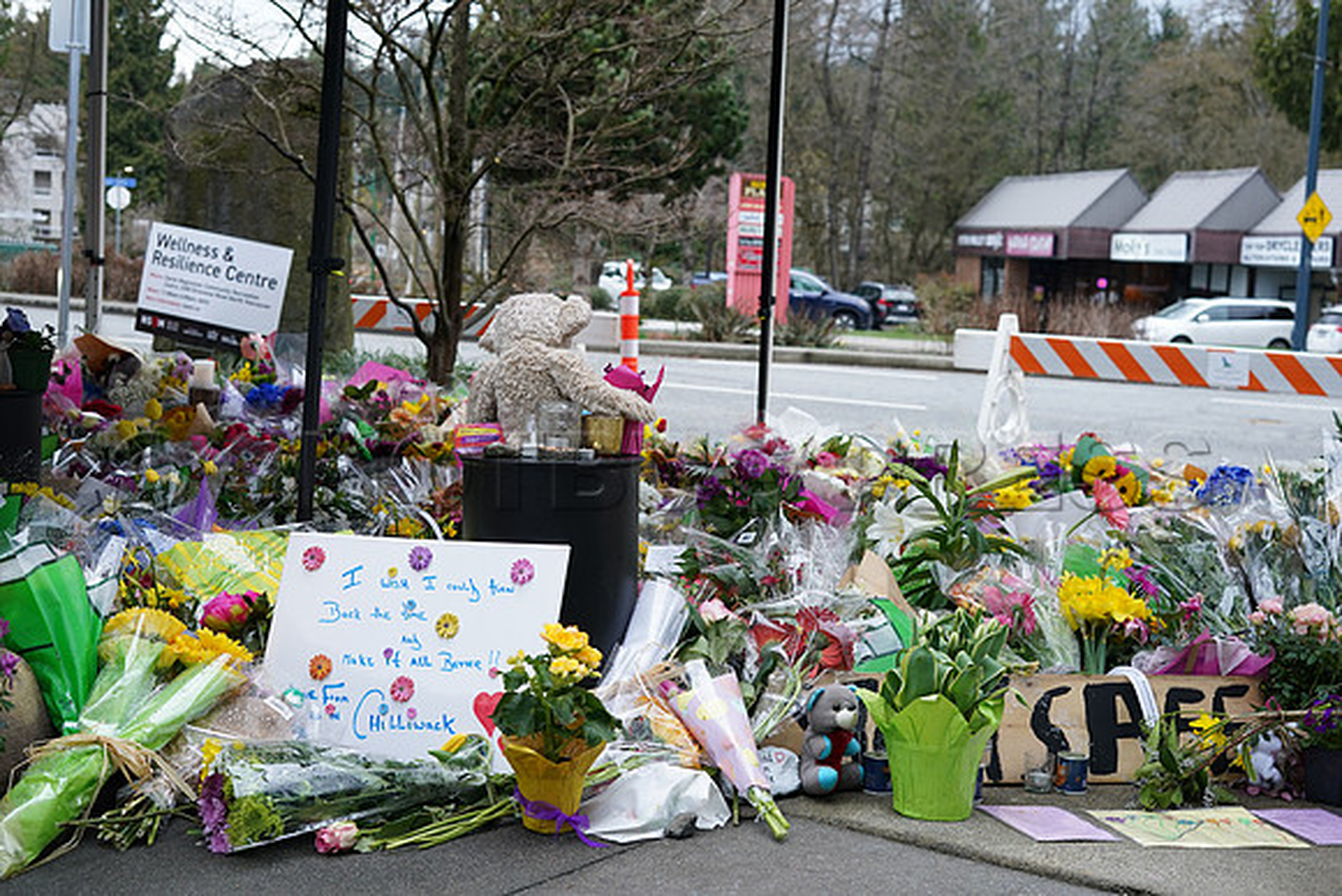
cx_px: 671
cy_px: 448
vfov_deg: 27.0
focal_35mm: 50
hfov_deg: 39.6
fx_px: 1864
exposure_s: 1/125
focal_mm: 50
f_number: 5.6
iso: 640
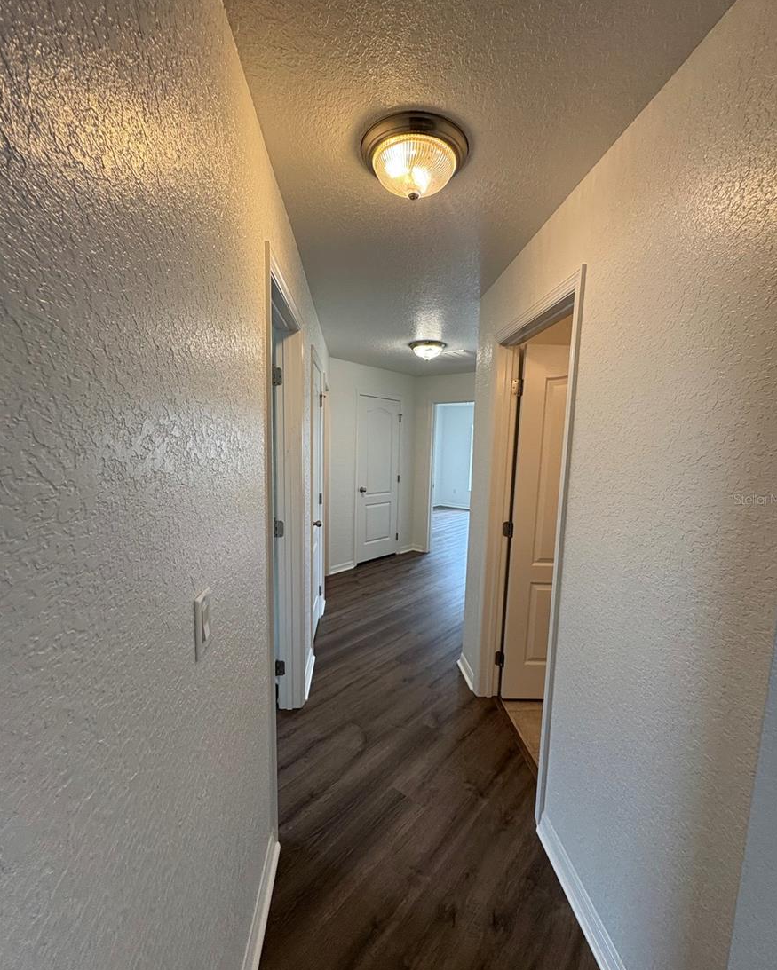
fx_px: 431
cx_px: 397
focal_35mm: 15
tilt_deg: -7.5
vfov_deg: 96.8
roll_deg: -2.3
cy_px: 499
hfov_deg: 84.1
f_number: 2.2
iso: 200
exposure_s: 1/120
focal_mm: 2.22
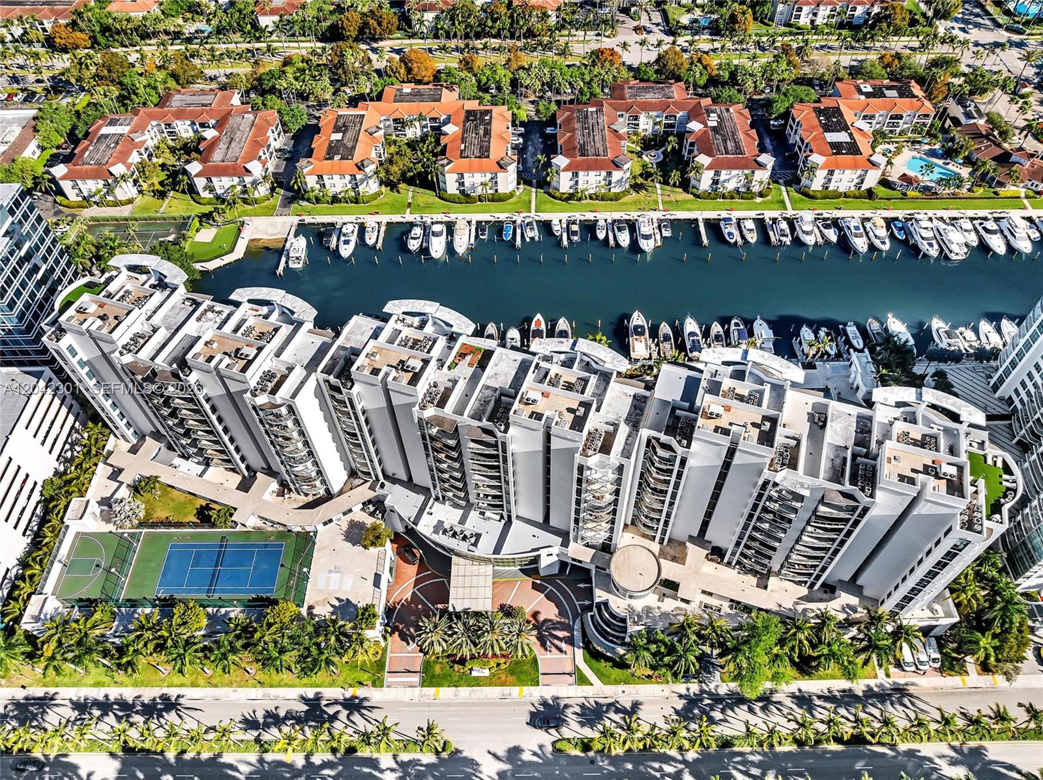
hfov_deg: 71.6
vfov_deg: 56.7
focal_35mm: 24
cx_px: 522
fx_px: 722
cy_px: 390
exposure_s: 1/3200
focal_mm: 12.29
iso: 200
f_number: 2.8
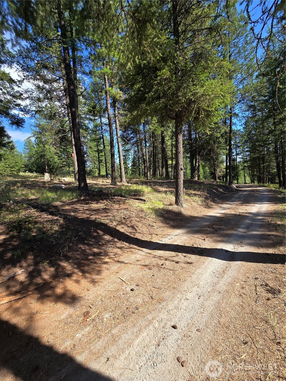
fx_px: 143
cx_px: 143
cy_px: 190
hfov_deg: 89.9
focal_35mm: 13
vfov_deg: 106.2
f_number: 2.2
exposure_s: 1/836
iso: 50
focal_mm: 2.2
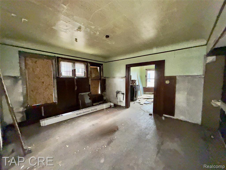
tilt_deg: -4.0
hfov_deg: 102.1
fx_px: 91
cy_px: 85
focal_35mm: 14
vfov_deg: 85.7
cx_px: 113
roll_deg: +0.0
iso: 400
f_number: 2.2
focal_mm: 2.22
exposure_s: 1/60
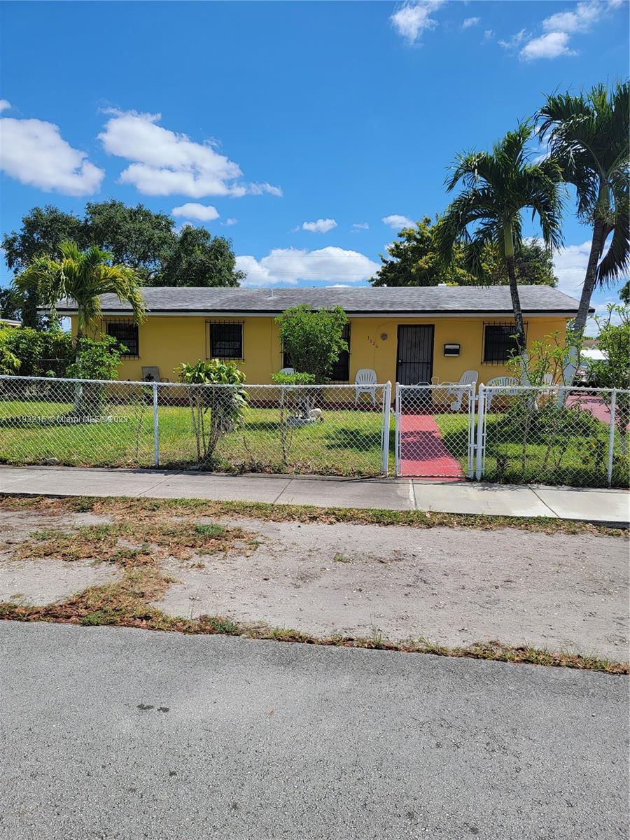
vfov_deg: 71.6
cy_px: 420
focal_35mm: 24
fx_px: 582
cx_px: 315
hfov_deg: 56.8
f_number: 1.8
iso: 16
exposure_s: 1/1311
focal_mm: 6.7
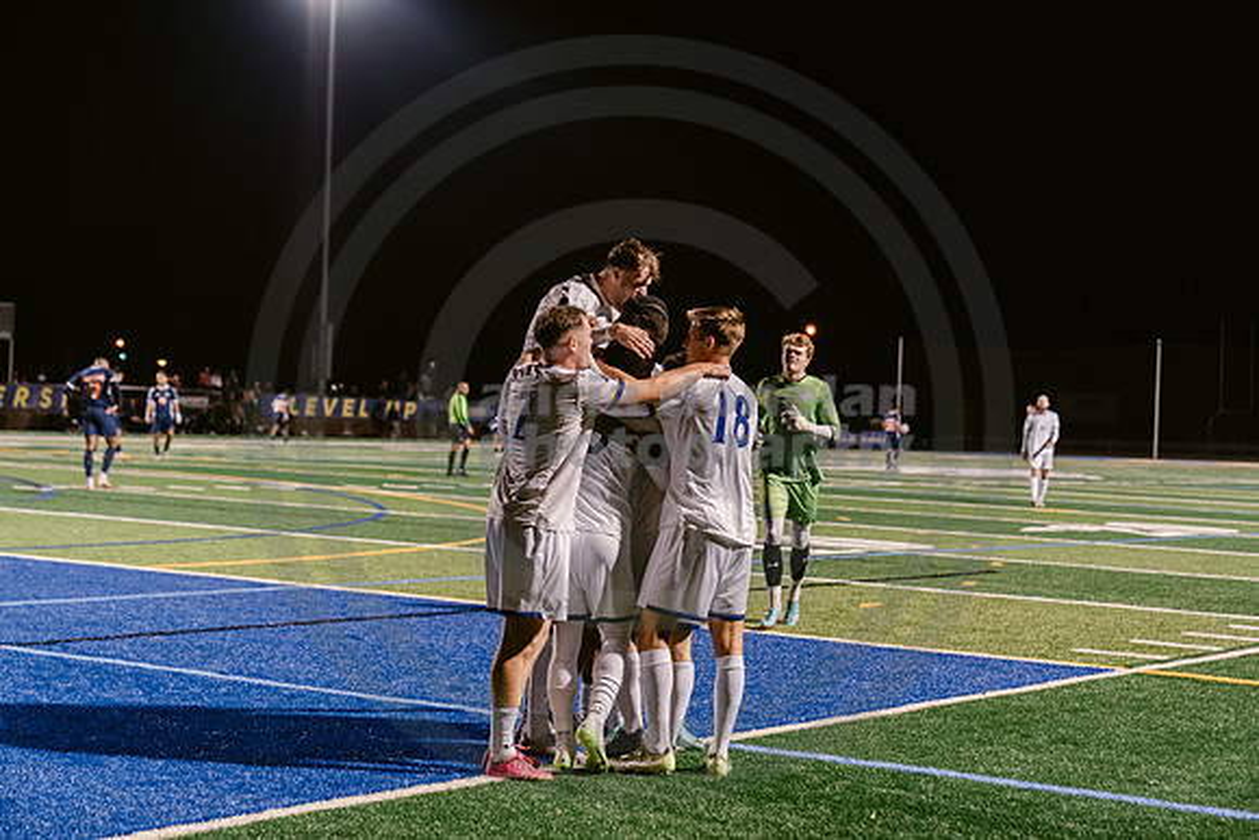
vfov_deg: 19.5
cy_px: 420
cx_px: 630
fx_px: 2449
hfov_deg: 28.8
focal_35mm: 70
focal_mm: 70
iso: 2500
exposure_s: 1/320
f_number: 3.2
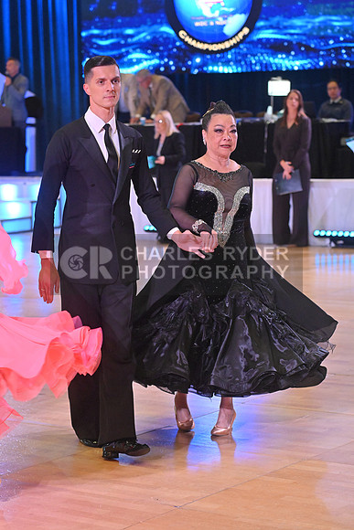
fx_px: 1503
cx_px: 177
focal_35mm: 102
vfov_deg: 20.0
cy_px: 265
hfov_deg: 13.4
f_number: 5
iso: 4000
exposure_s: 1/400
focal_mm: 102
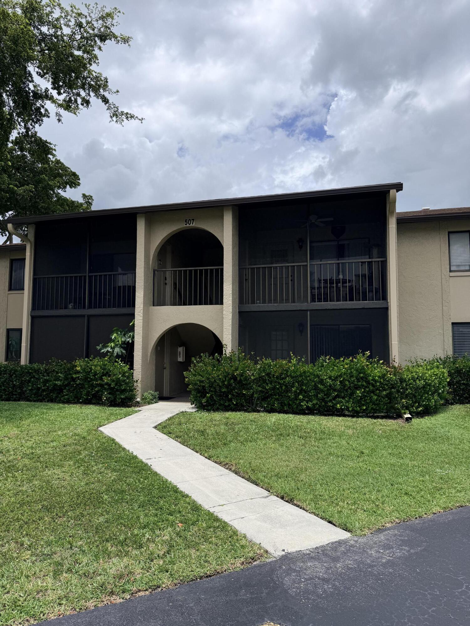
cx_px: 235
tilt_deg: +5.2
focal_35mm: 24
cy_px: 313
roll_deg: -0.3
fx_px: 434
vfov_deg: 71.6
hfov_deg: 56.8
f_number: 1.78
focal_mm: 6.76
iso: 80
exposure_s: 1/9091
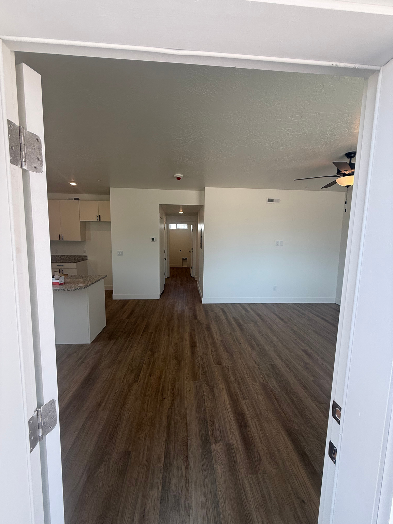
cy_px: 262
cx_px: 196
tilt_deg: -5.8
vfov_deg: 102.1
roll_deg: -0.3
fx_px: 212
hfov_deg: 85.7
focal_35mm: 14
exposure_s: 1/180
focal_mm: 2.22
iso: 64
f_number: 2.2
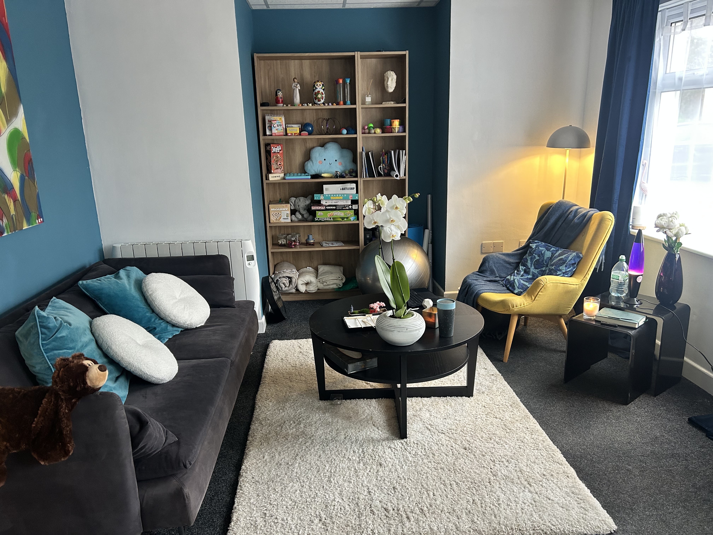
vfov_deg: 53.1
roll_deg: +2.1
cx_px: 356
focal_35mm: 26
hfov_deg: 67.3
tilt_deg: -14.4
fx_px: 536
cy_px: 268
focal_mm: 5.7
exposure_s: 1/50
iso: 160
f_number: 1.5
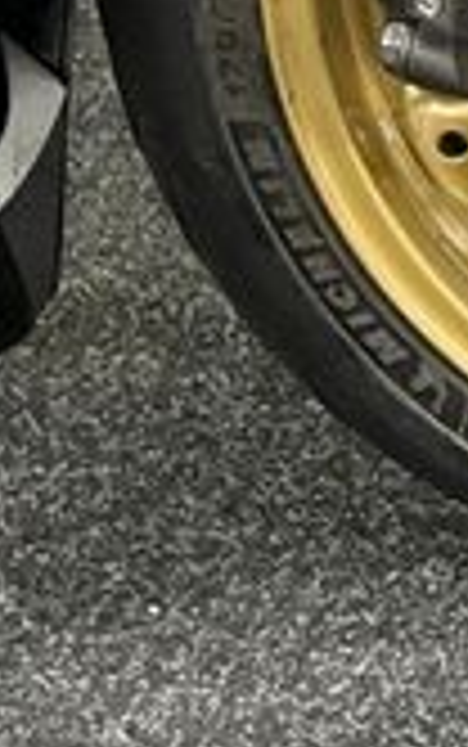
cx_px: 828
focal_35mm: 106
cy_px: -90
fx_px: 2159
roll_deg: -3.4
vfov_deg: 18.8
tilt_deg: -25.5
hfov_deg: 11.5
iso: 500
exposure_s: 1/33
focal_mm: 5.1
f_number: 1.6
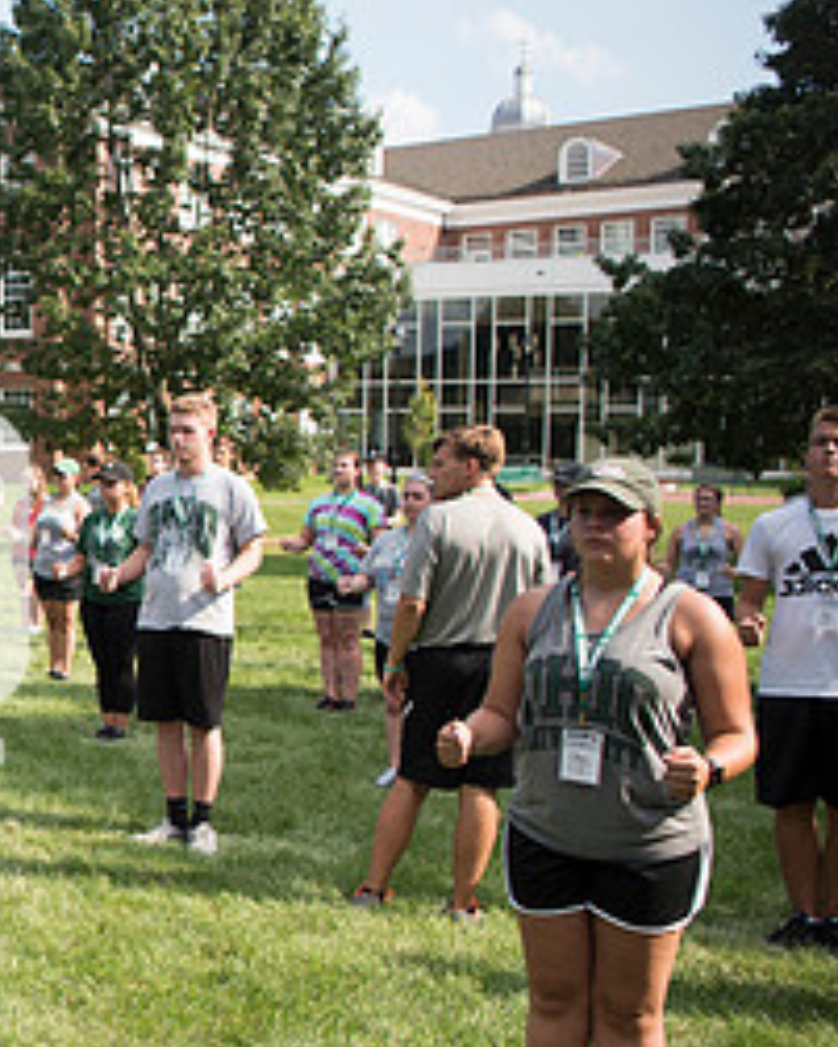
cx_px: -284
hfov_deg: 24.9
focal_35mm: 52
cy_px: 603
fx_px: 1611
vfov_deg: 35.9
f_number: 2.8
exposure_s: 1/1600
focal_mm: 24
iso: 200
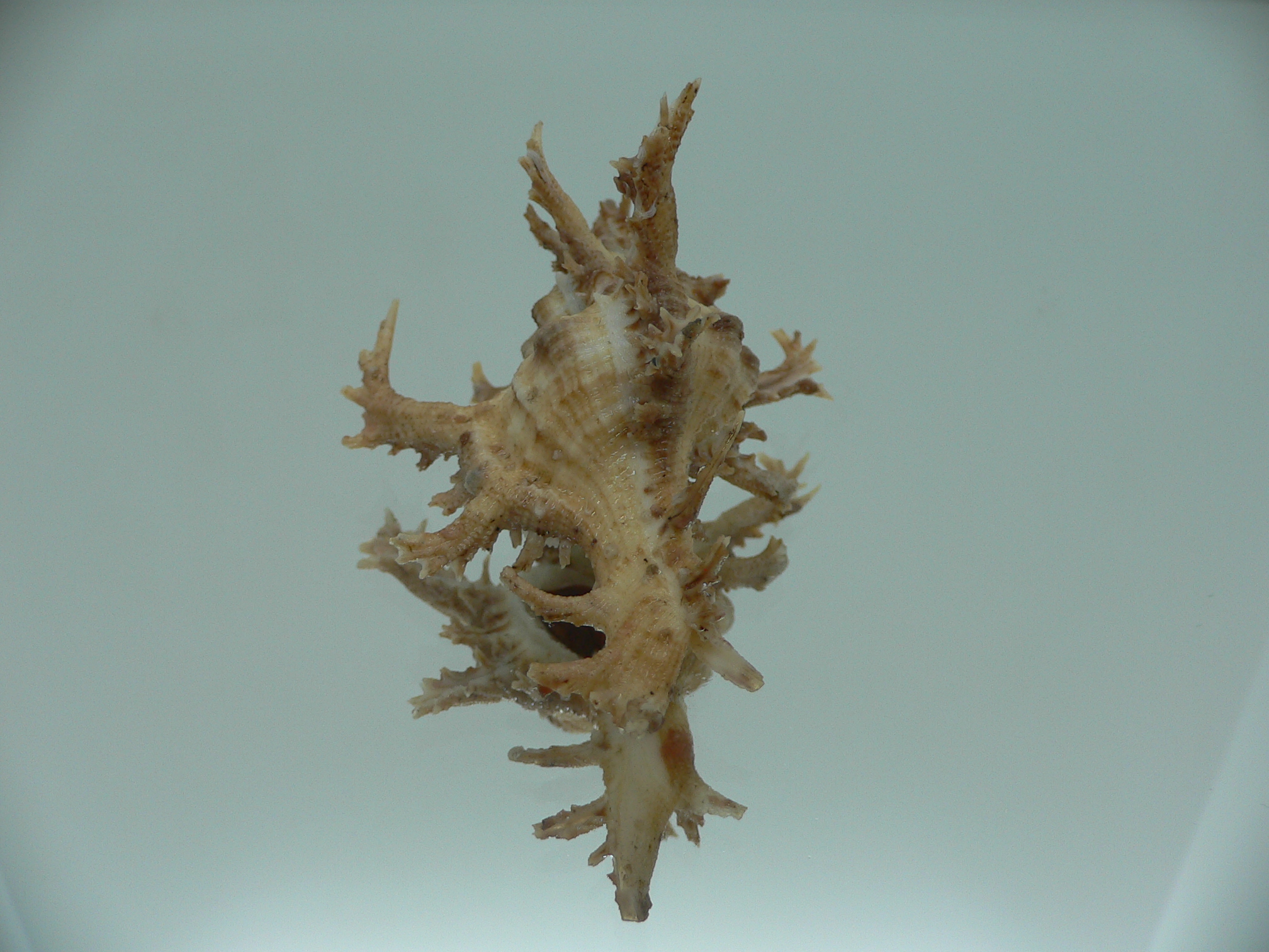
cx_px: 634
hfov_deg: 52.6
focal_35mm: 35
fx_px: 1283
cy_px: 476
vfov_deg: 40.7
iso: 80
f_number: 2.8
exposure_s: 1/60
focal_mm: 4.6
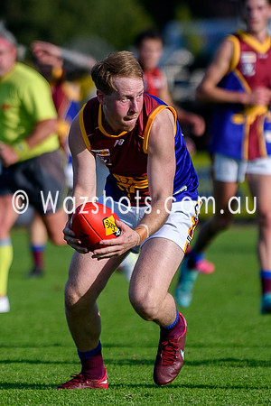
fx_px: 10803
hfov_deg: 1.4
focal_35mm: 957
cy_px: 269
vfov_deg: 2.2
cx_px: 60
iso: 160
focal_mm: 200
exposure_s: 1/2500
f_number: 2.8
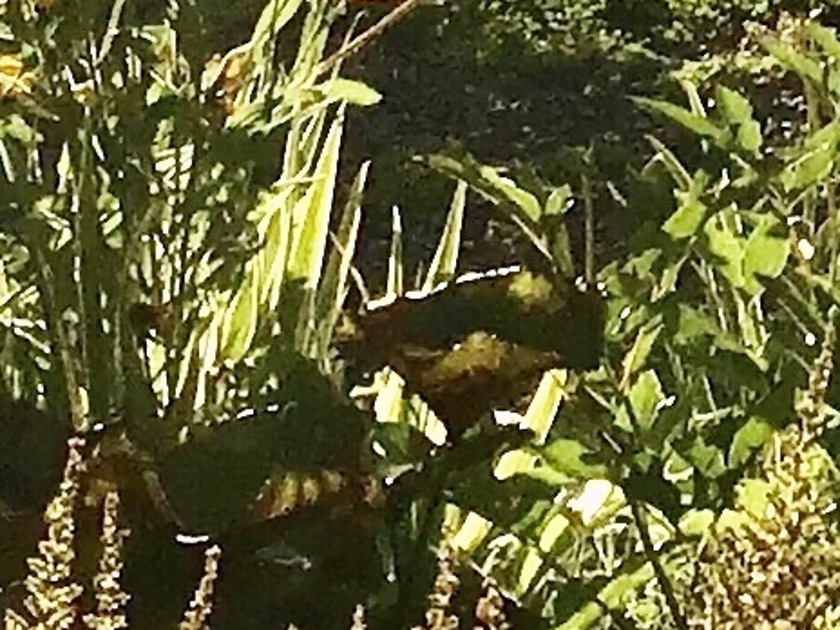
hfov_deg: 8.2
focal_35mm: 218
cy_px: -1072
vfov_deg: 6.4
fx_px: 5290
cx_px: 2109
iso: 25
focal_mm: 3.3
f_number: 2.4
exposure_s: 1/1181
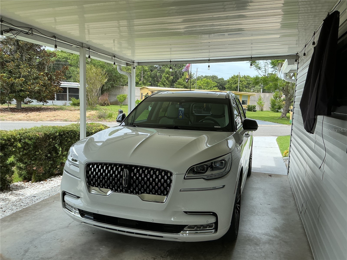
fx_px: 291
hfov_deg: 61.7
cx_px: 174
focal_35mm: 29
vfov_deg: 48.2
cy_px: 130
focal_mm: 3
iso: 25
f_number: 1.8
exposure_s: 1/759
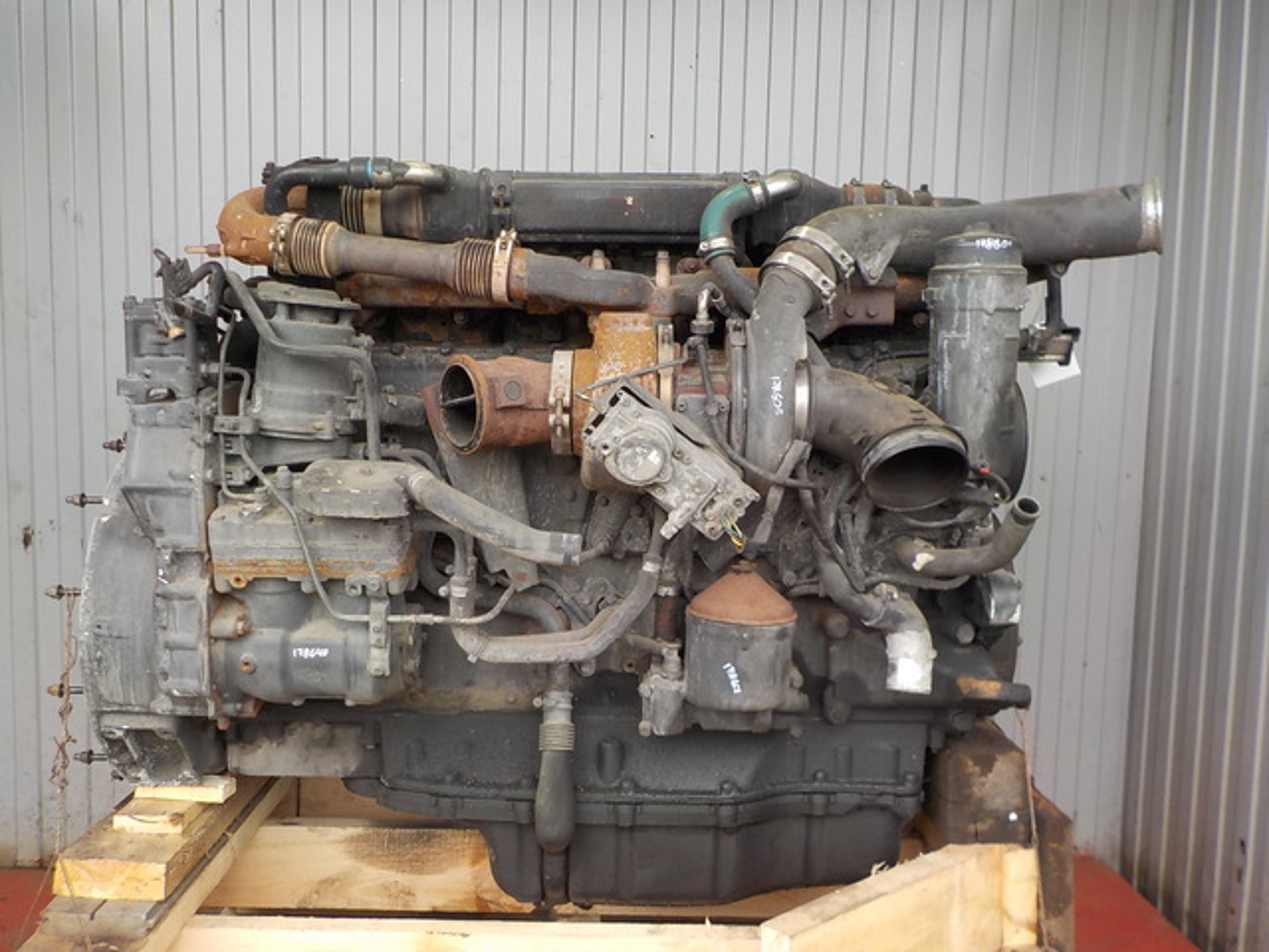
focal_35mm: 30
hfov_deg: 60.0
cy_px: 476
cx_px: 634
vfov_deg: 46.8
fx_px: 1100
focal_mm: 4.1
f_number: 3.3
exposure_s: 1/30
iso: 125
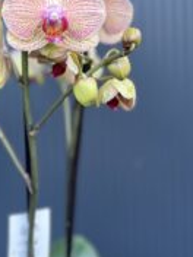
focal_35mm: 59
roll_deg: +3.6
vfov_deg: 32.7
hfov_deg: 24.0
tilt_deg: -6.9
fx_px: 439
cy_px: 124
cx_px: 15
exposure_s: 1/121
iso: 40
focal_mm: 5.1
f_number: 1.6
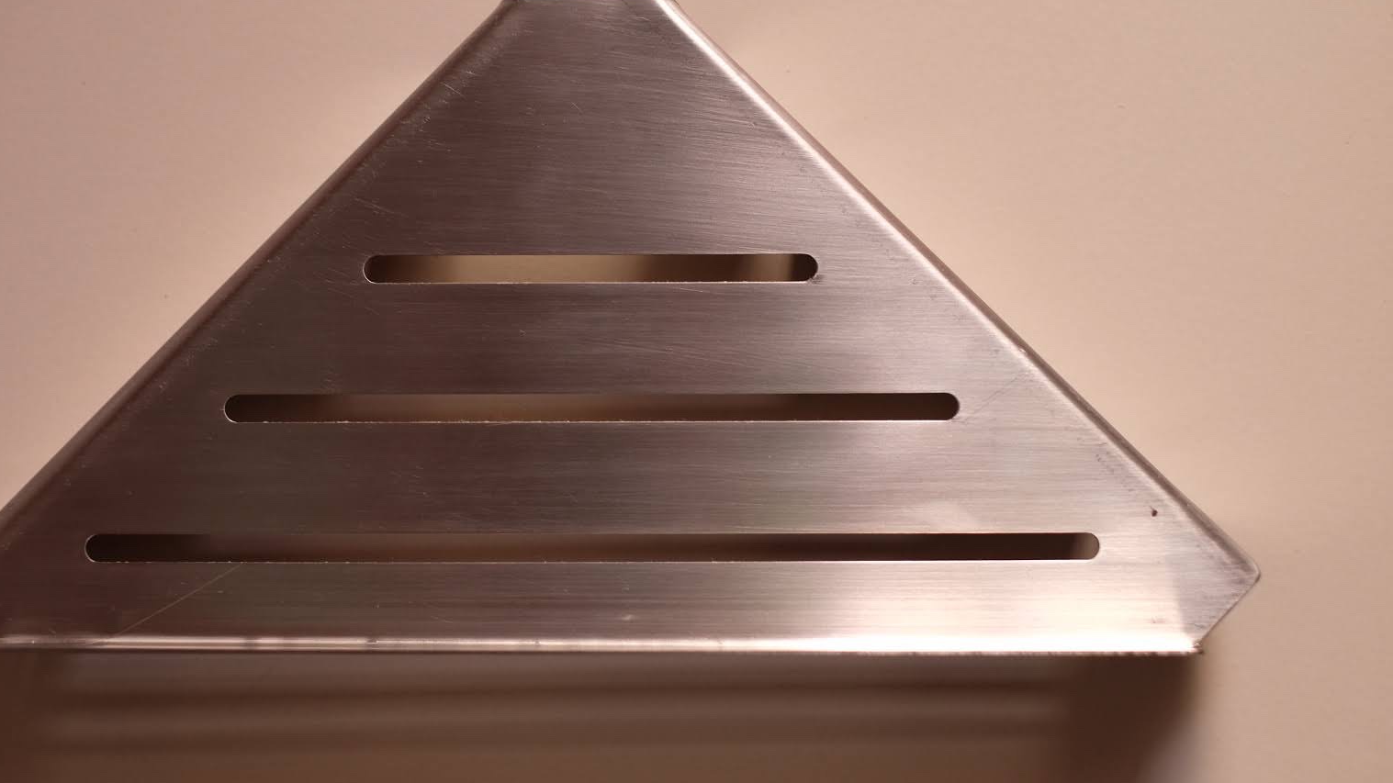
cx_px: 585
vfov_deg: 18.5
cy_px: 359
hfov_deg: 32.3
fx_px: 2401
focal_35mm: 65
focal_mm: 35
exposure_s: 1/60
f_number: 2.5
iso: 400
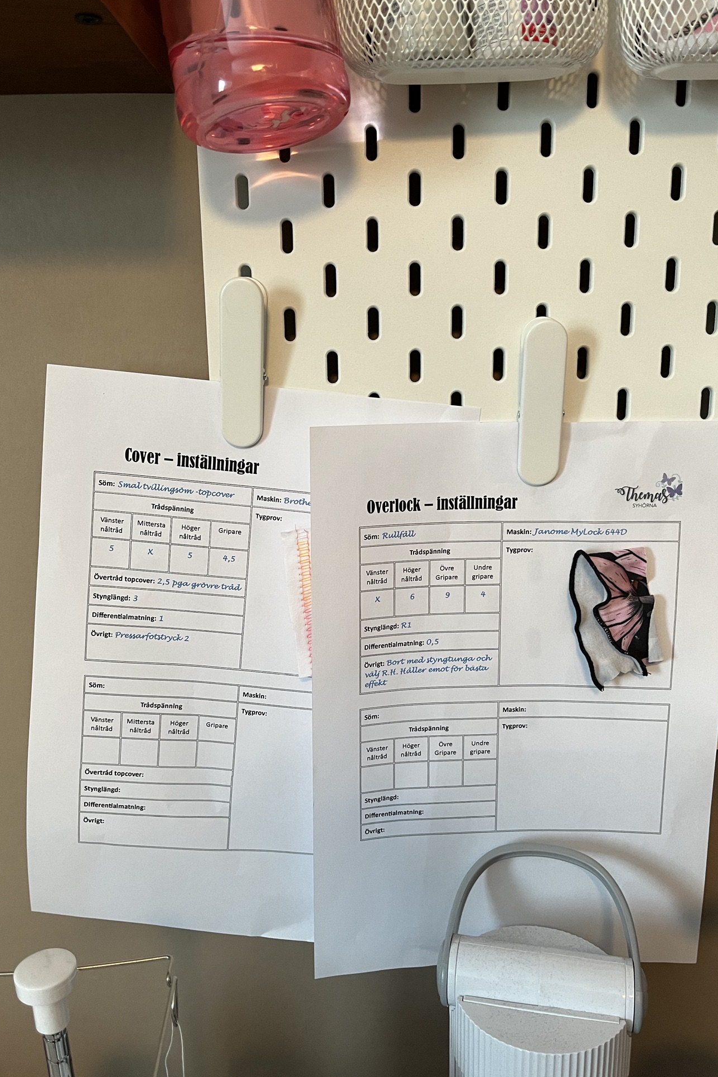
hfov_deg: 46.4
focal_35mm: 28
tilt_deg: -12.5
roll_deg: +0.5
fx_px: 838
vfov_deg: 65.5
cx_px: 374
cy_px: 524
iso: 100
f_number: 1.6
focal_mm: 5.1
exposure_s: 1/50
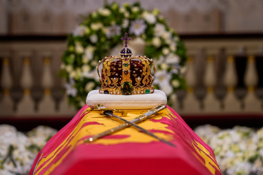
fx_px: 1461
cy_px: 88
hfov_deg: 10.3
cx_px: 132
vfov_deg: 6.9
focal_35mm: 200
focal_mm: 200
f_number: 4
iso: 1250
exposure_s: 1/80
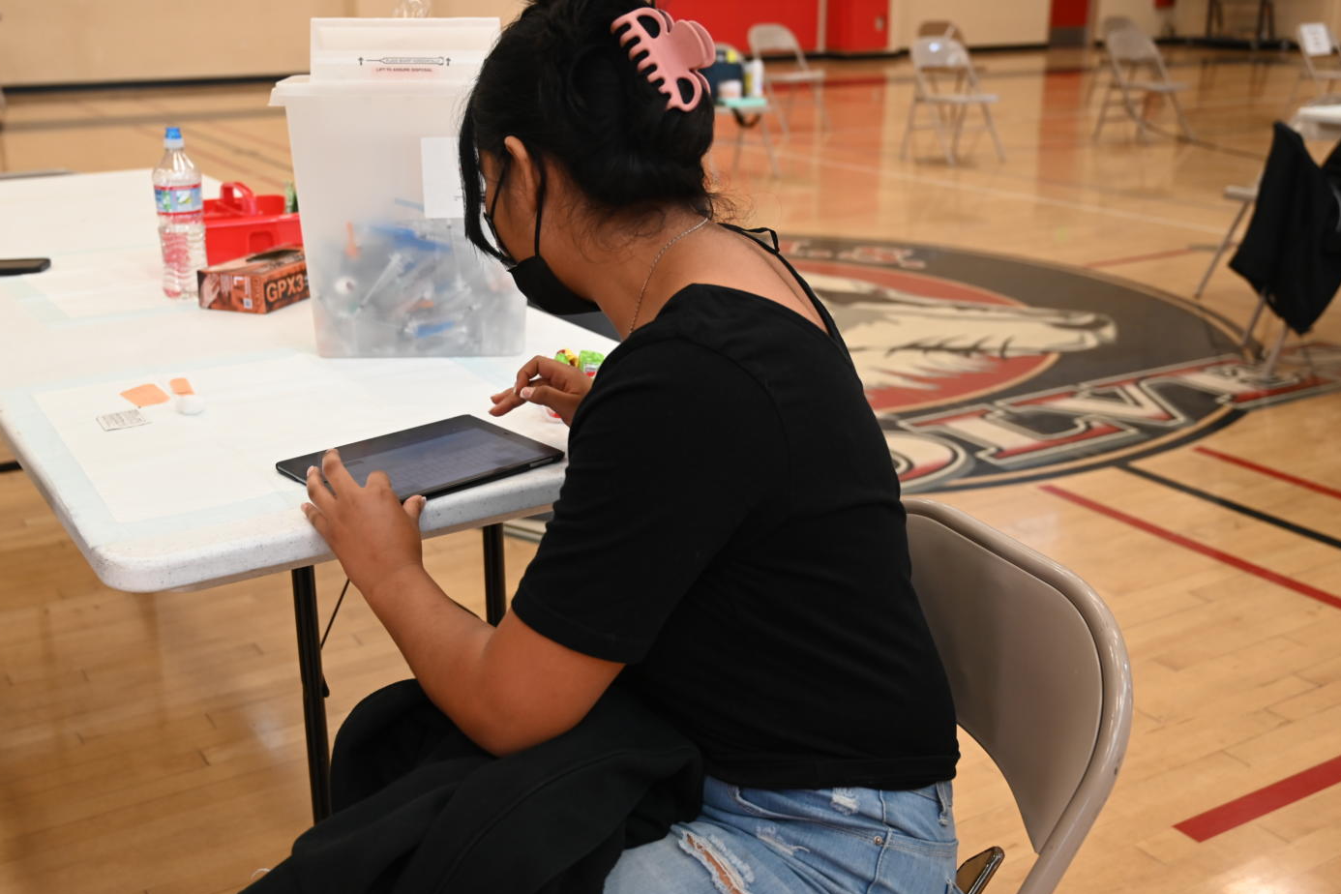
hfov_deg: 49.5
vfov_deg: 34.2
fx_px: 1453
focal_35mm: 39
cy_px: 438
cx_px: 633
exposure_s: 1/80
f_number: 4
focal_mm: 36
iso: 640
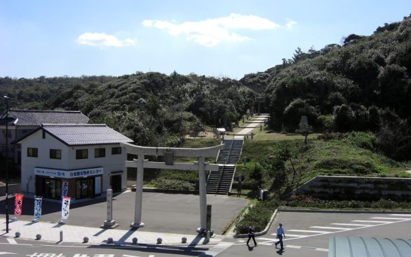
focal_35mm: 41
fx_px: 459
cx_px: 206
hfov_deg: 48.2
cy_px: 125
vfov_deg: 31.2
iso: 80
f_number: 8
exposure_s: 1/250
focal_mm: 7.9
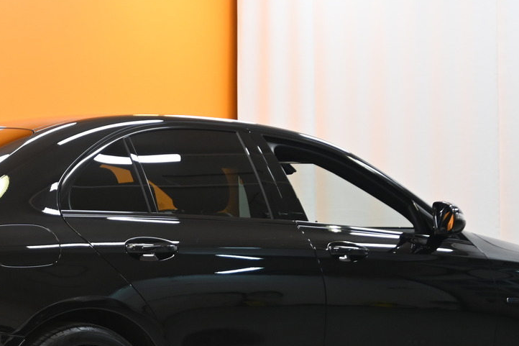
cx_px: 129
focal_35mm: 103
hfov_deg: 19.7
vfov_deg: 13.2
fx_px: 1480
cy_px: 287
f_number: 4.8
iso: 560
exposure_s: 1/50
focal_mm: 30.5
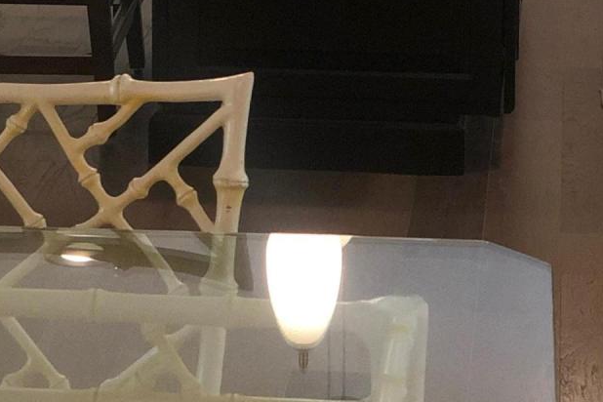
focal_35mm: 175
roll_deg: -0.1
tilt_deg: -6.3
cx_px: 181
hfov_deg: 11.7
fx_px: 2931
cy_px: -269
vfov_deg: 7.7
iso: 100
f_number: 2.4
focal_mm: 6
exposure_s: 1/40
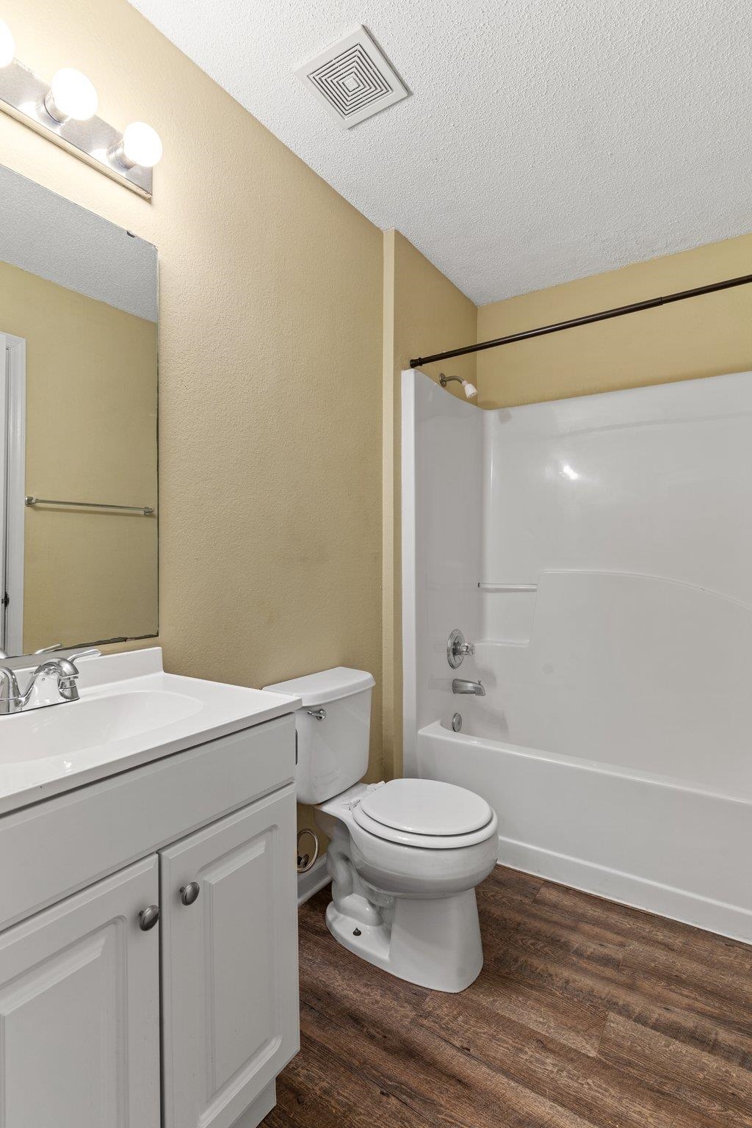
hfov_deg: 70.4
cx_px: 376
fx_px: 533
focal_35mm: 17
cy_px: 564
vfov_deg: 93.3
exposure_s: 5
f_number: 9
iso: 100
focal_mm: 17
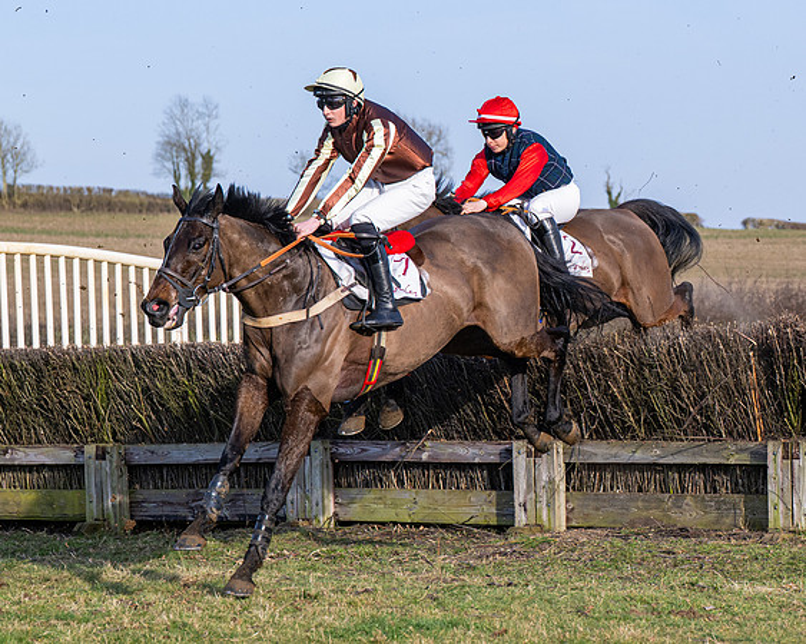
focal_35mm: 136
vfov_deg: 11.3
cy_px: 258
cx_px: 522
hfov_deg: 14.2
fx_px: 3242
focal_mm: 70
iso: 250
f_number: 4
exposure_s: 1/1600
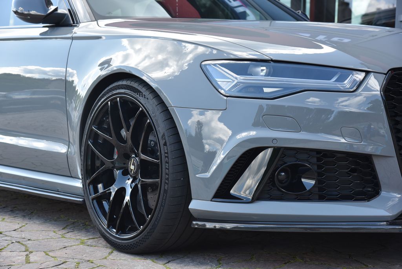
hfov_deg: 27.0
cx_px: 201
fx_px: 838
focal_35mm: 75
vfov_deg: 18.2
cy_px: 134
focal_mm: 75
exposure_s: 1/200
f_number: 7.1
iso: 500
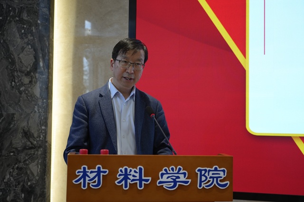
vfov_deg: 27.0
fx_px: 422
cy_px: 101
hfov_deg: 39.6
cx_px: 152
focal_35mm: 50
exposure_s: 1/160
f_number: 4
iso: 640
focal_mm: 50
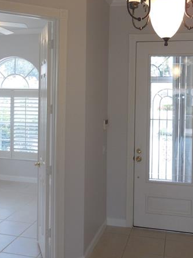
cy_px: 104
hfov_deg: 33.5
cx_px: 84
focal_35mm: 43
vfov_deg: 43.7
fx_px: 320
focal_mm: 4.5
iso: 125
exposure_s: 1/40
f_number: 3.1
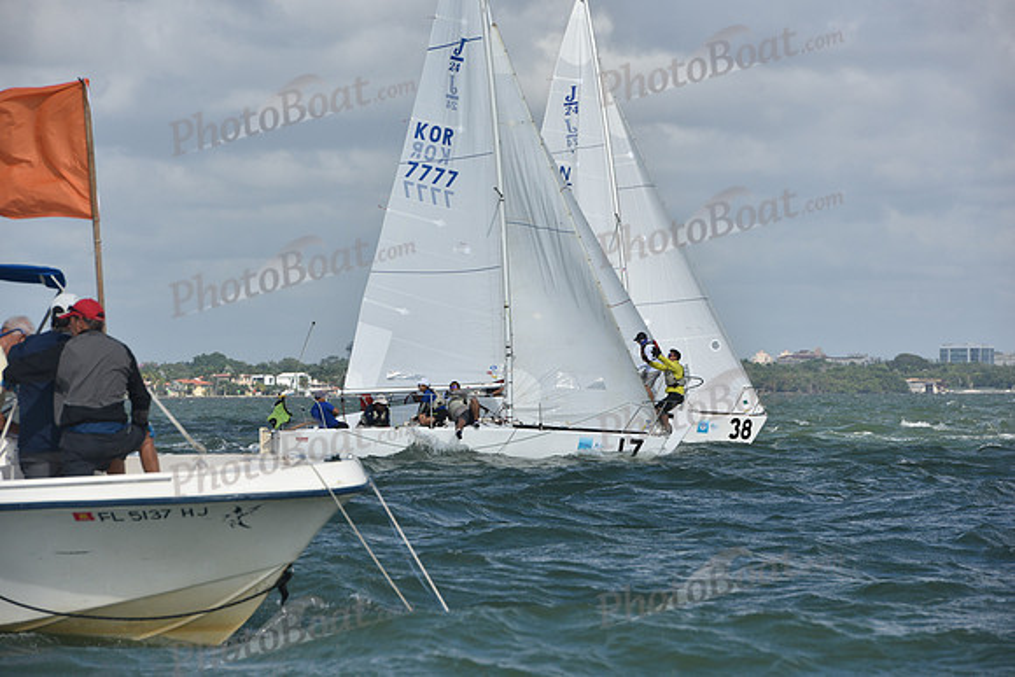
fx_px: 5640
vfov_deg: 6.9
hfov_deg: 10.3
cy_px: 338
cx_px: 508
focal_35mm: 200
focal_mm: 200
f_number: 10
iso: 250
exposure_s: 1/1250
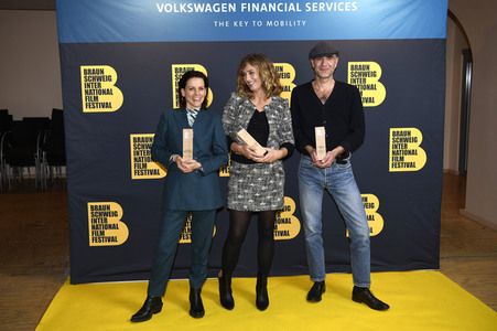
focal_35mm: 38
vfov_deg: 35.0
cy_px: 166
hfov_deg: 50.7
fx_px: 524
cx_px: 248
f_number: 3.5
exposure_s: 1/320
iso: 640
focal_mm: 38
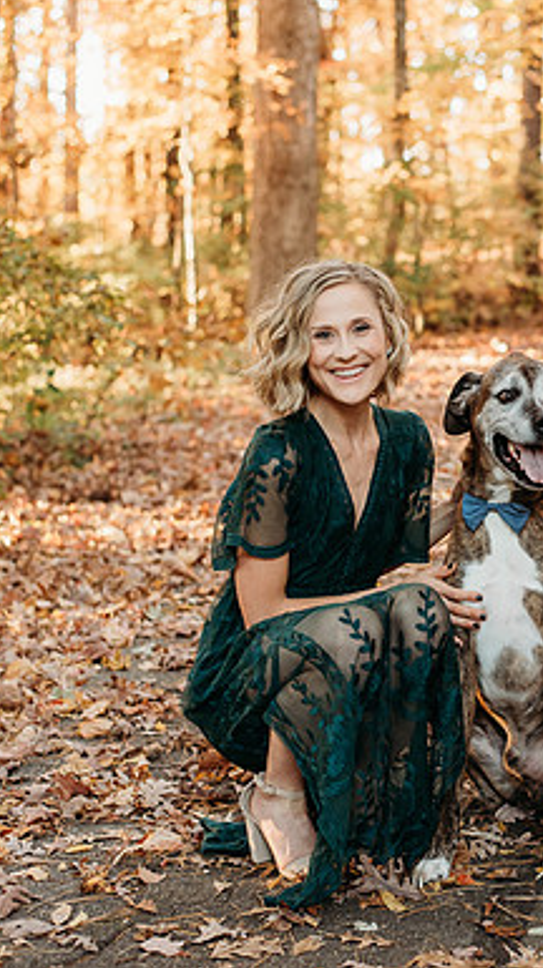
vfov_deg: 26.9
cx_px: 510
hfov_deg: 15.1
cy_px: 484
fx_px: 2026
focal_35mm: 79
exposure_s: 1/160
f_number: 2.8
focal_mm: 50
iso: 800
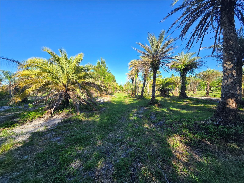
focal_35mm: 13
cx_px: 122
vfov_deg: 89.9
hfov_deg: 106.2
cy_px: 92
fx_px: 92
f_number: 2.2
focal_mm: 2.2
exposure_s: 1/871
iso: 50
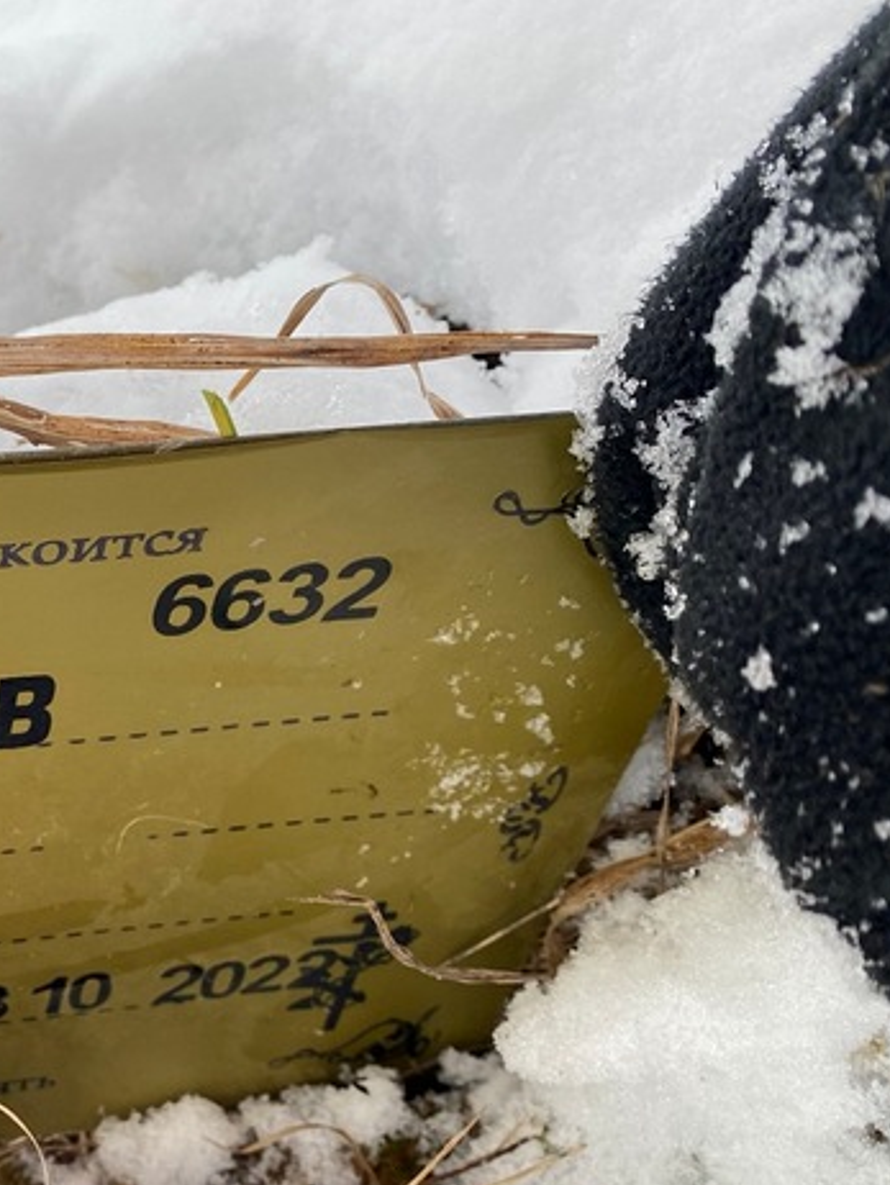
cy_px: 723
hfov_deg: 29.0
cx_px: -100
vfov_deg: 41.8
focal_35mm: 45
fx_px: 1541
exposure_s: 1/121
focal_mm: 4.25
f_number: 1.8
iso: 40
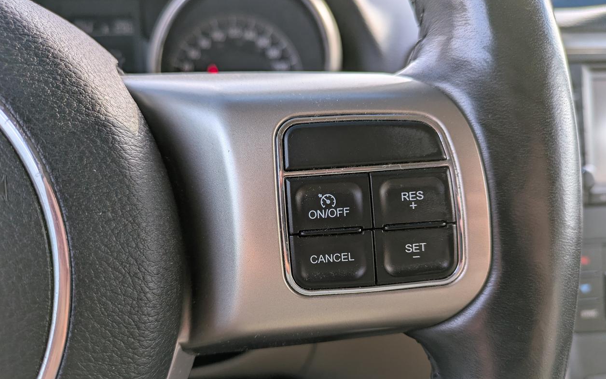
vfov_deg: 45.9
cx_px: 301
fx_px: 446
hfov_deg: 68.4
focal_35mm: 27
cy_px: 220
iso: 49
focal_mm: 5.43
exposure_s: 1/245
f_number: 1.89
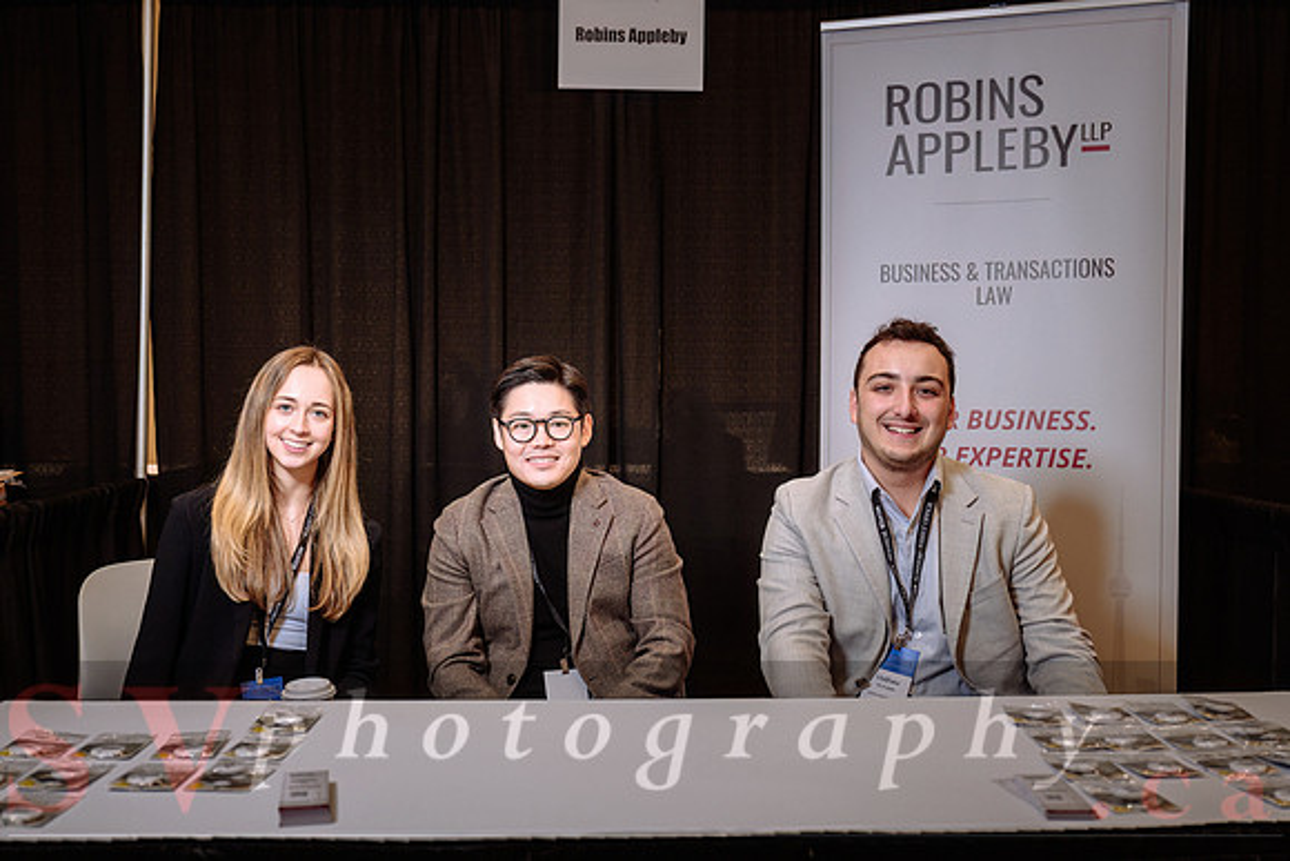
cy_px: 458
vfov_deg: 33.1
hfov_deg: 48.0
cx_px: 645
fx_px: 1450
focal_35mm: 40
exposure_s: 1/200
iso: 1000
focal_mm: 38
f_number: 4
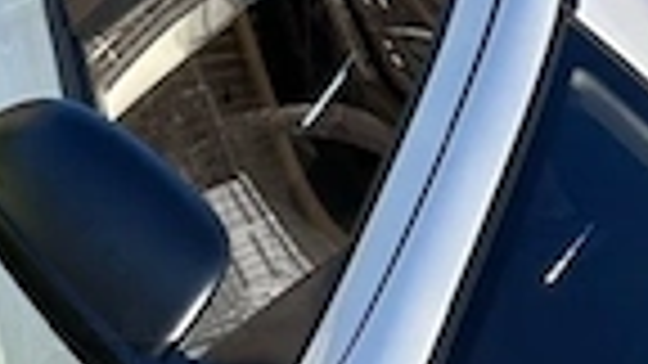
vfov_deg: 6.7
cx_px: 220
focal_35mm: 157
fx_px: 2698
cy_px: 1245
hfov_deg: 13.7
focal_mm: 5.7
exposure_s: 1/3257
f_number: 1.5
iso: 50
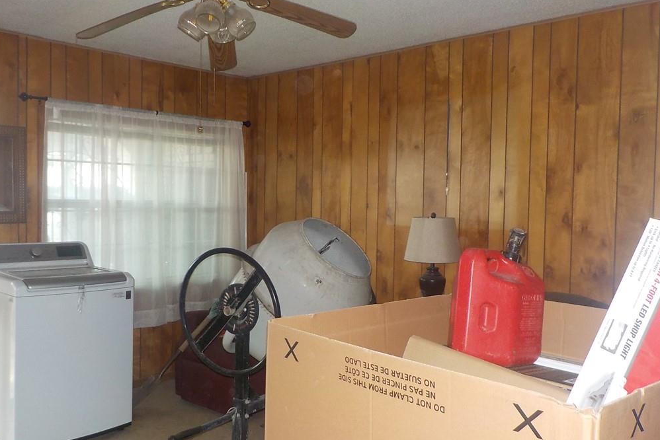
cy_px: 229
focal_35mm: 32
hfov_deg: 58.7
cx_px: 331
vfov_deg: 41.1
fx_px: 587
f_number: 3.3
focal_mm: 4.1
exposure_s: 1/30
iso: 220
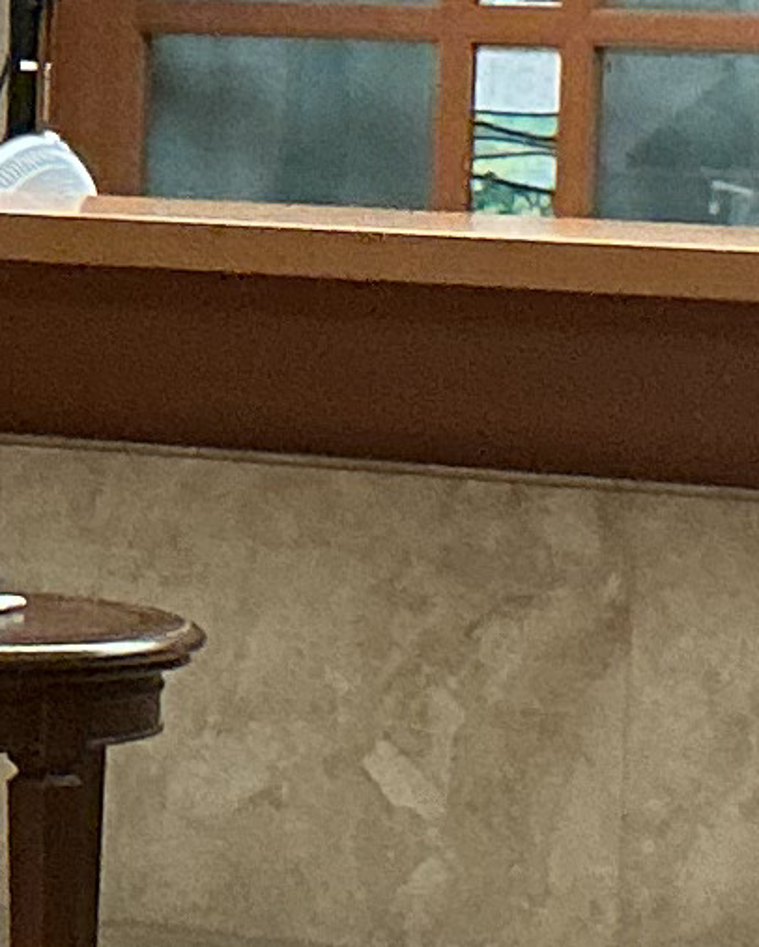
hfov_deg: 6.9
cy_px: 417
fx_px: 6314
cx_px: 73
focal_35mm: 225
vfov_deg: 8.6
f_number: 1.8
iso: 160
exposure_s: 1/60
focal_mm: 3
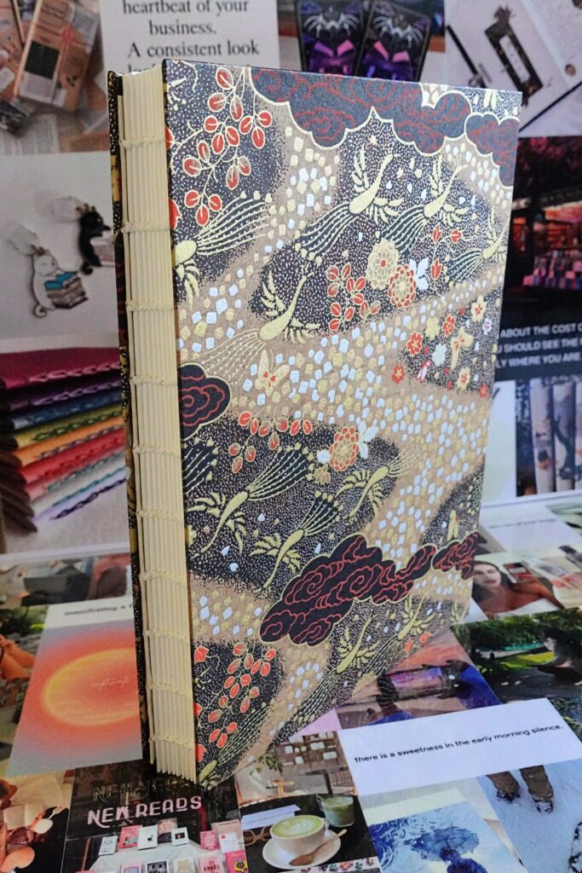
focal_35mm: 32
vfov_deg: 58.7
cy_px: 436
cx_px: 291
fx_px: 776
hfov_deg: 41.1
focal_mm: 12.52
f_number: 5.6
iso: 3200
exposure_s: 1/100
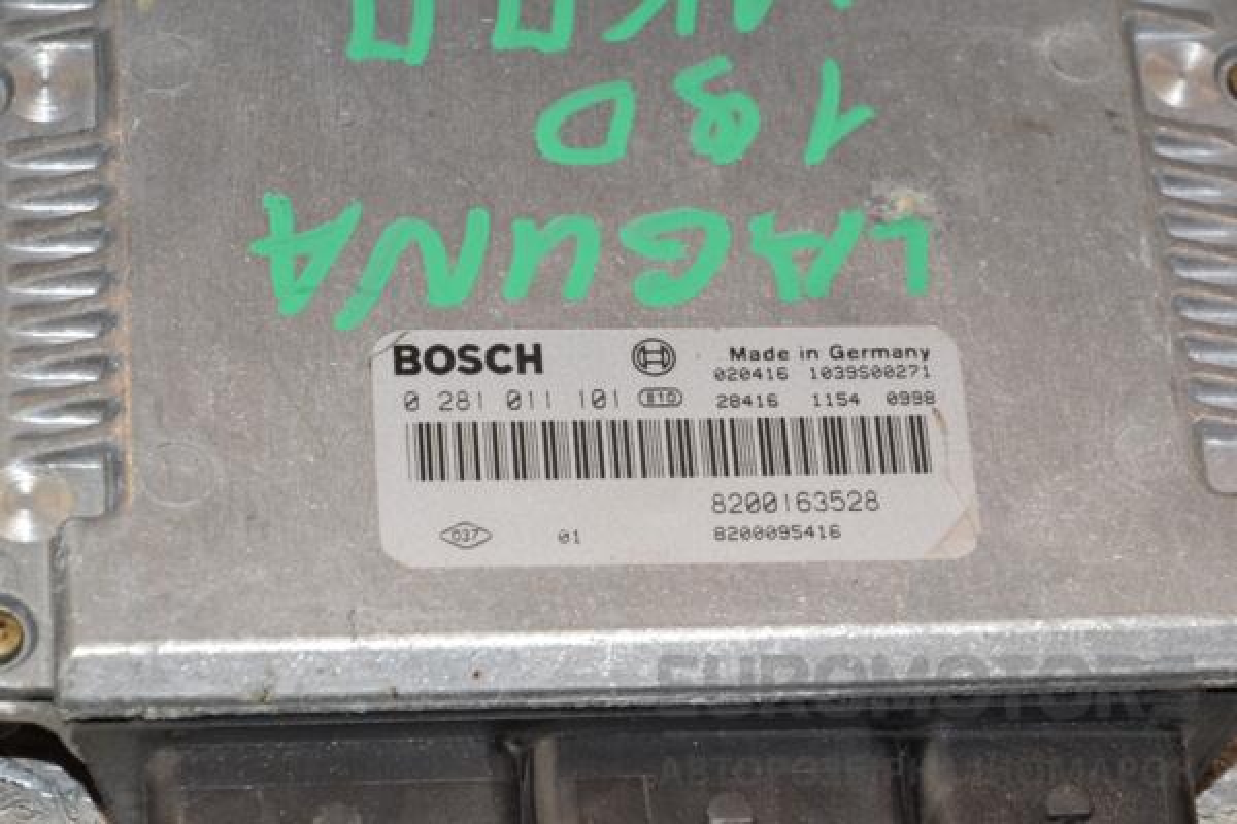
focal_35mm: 60
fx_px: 2062
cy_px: 412
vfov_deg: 22.6
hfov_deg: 33.4
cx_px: 618
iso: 800
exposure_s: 1/200
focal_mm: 40
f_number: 8
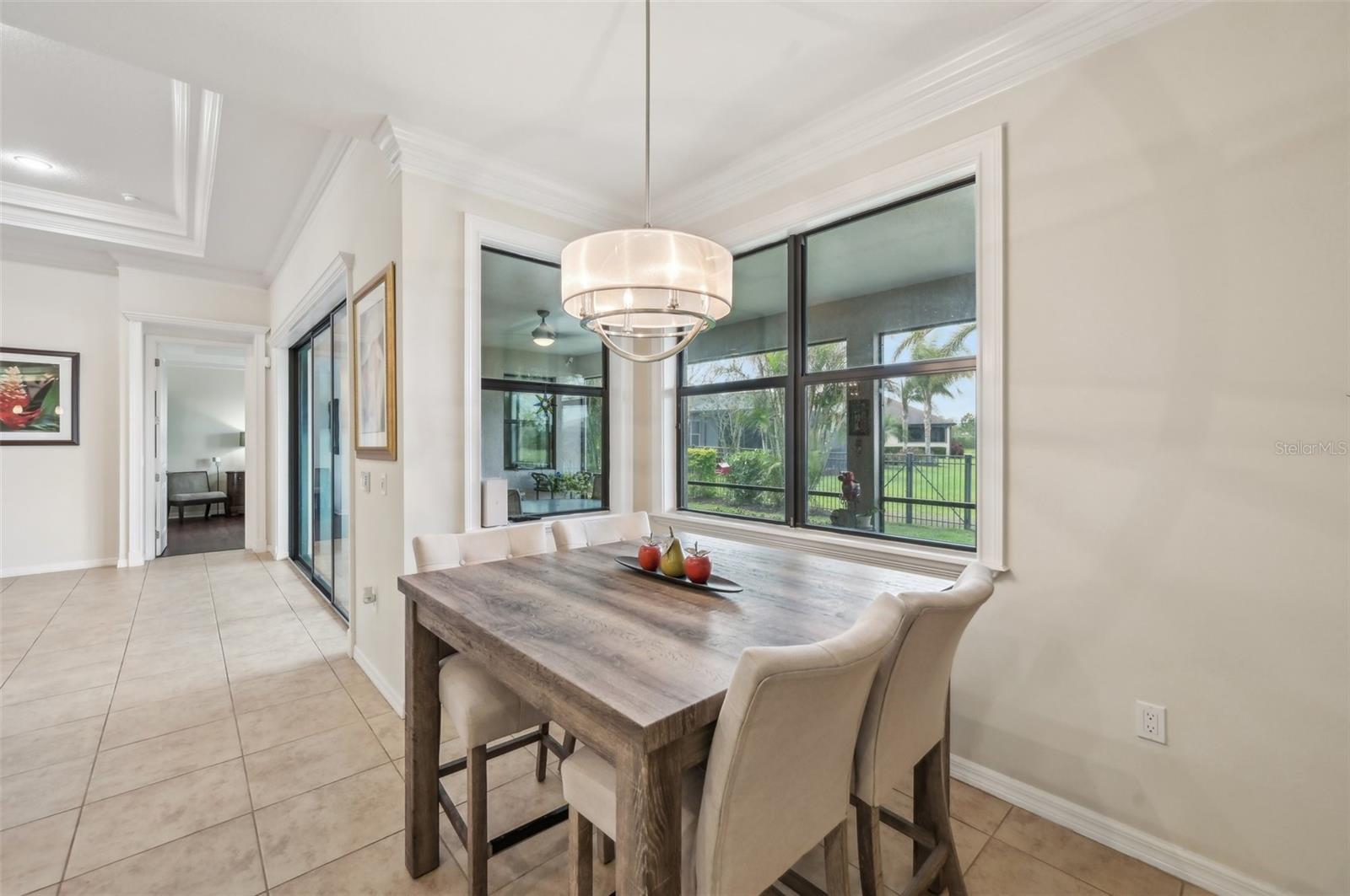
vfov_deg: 81.1
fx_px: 524
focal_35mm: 14
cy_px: 448
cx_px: 675
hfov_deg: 104.3
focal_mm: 14
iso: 400
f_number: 8
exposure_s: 1/20
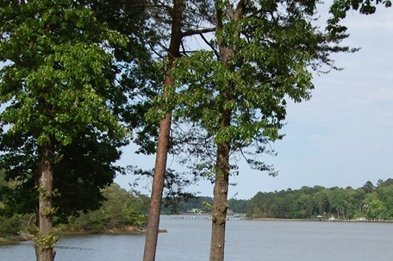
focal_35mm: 82
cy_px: 228
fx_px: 896
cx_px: 271
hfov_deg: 24.6
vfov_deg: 16.4
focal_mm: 23
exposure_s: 1/320
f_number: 9
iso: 200
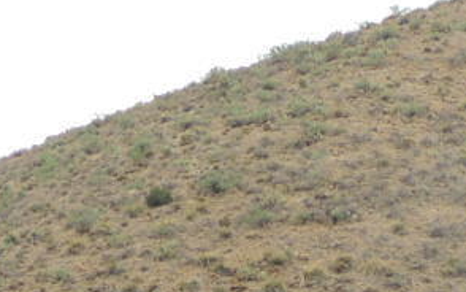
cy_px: 743
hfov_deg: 3.6
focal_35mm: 577
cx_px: 236
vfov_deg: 2.3
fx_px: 7331
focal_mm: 17.8
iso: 100
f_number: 4.1
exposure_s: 1/160
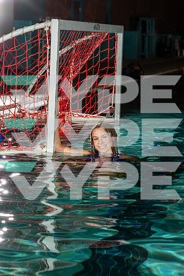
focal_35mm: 124
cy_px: 163
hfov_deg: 11.1
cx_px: 105
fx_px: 949
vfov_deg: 16.5
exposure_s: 1/250
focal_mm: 70
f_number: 4
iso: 100
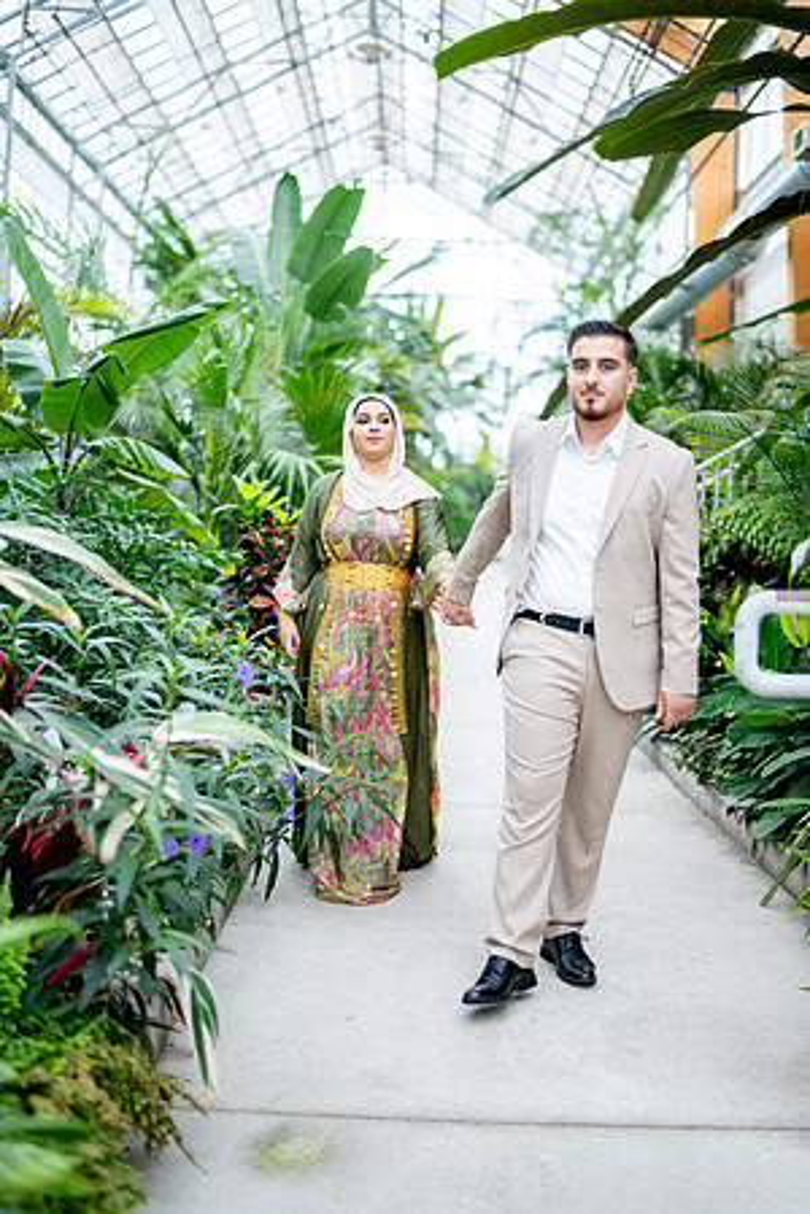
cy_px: 607
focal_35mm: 35
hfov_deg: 37.9
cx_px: 405
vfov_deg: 54.4
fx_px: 1181
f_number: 1.2
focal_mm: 35
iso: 200
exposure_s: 1/800
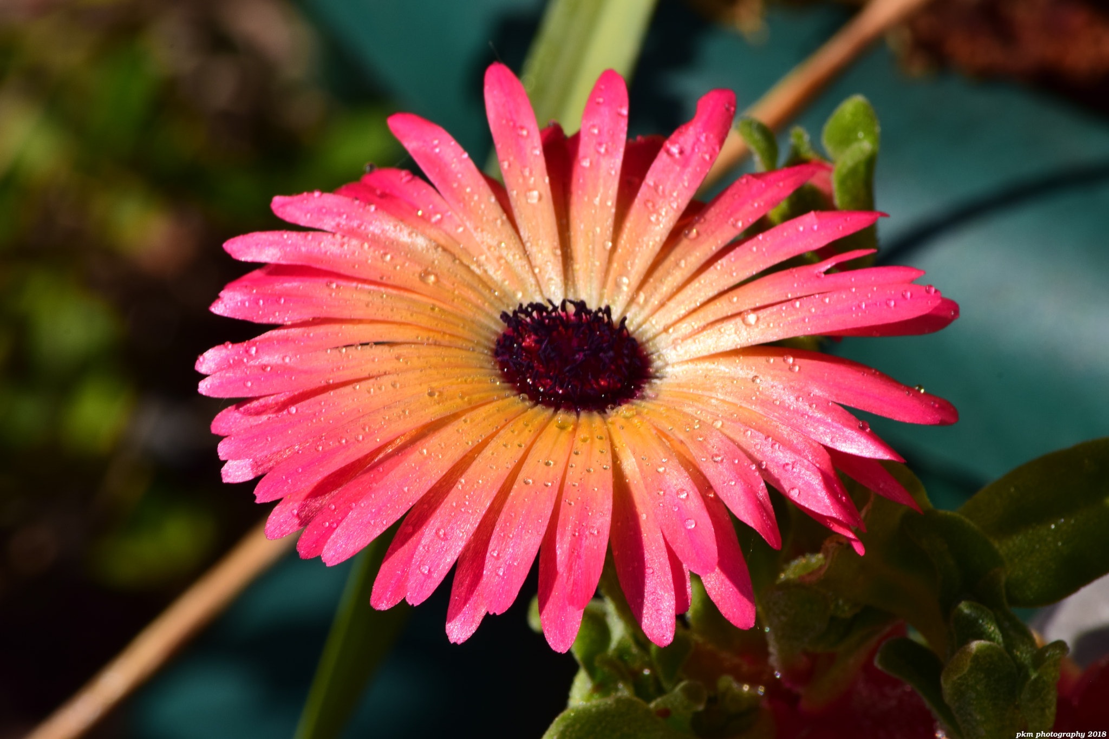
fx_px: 13860
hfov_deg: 4.6
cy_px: 370
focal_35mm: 450
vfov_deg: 3.1
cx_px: 554
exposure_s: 1/160
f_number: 25
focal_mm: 300
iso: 200
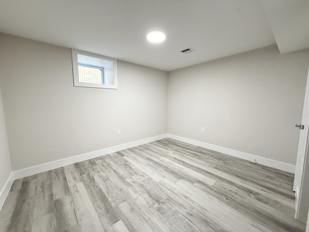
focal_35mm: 14
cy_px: 116
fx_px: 125
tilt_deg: -6.6
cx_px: 154
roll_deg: -0.2
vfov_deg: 85.7
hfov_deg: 102.1
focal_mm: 2.22
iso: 320
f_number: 2.2
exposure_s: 1/120
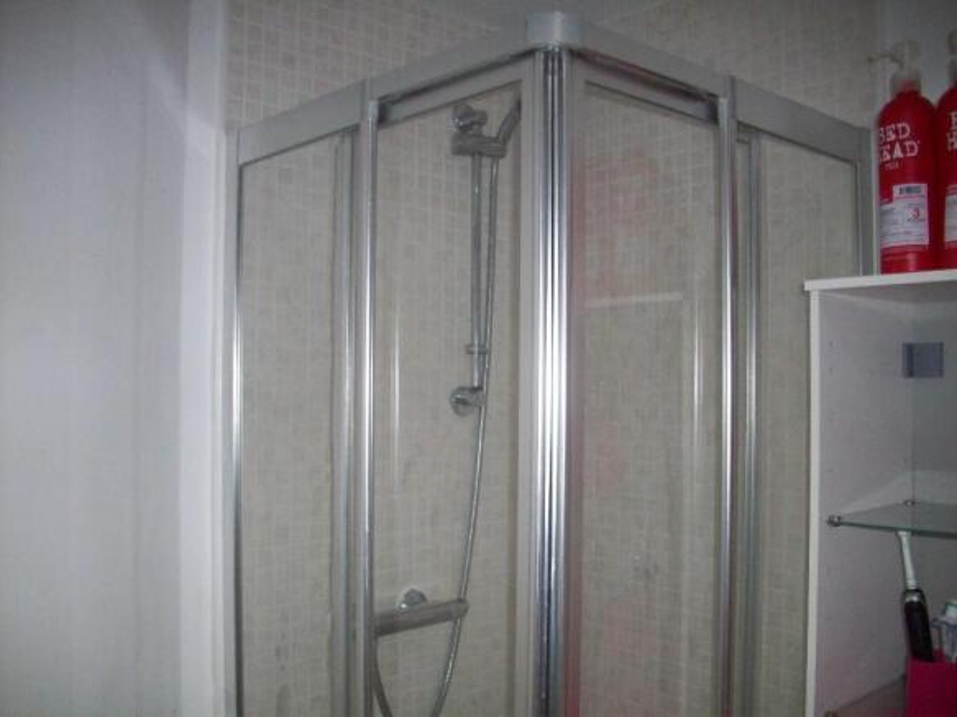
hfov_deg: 50.1
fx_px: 1023
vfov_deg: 38.7
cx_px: 478
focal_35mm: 37
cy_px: 358
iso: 160
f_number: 2.8
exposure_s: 1/45
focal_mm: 6.2
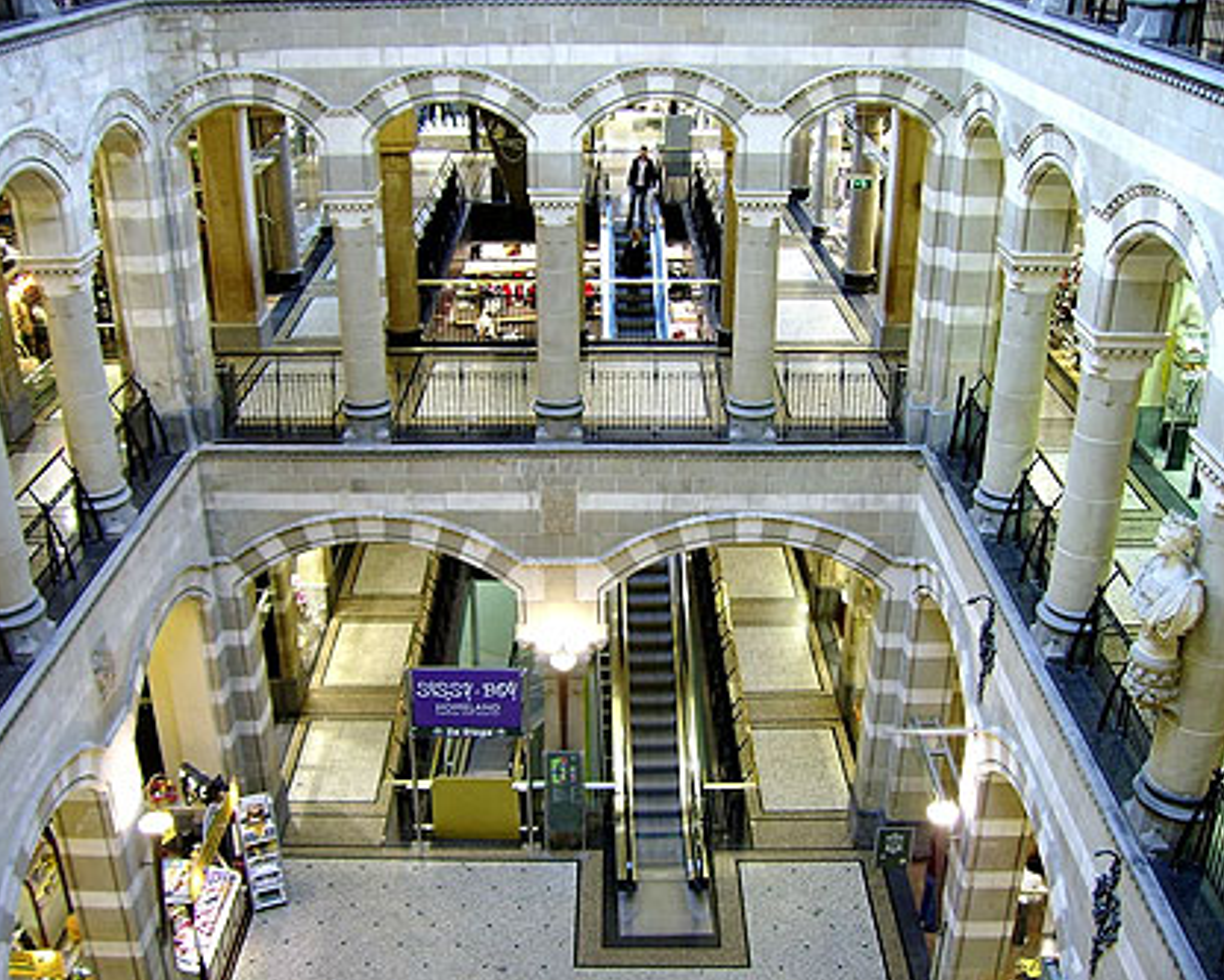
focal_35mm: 37
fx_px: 1341
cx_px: 600
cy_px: 489
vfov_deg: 40.1
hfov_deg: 49.1
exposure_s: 1/4
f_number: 2.8
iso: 100
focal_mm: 5.95
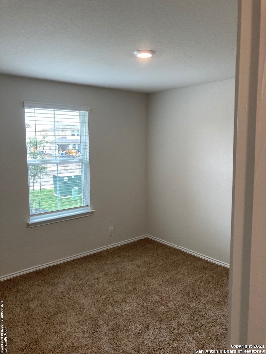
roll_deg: +0.9
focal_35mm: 28
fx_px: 287
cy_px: 177
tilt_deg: -2.1
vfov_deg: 63.4
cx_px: 133
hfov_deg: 49.7
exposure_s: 1/120
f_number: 1.8
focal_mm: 3.99
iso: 80
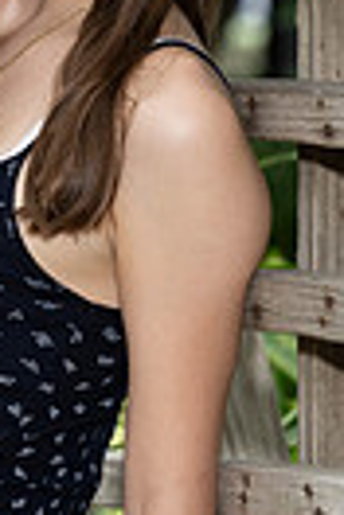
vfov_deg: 3.0
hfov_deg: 2.0
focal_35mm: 684
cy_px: 101
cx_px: -63
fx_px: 9803
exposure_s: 1/200
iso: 1000
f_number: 8
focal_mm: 200
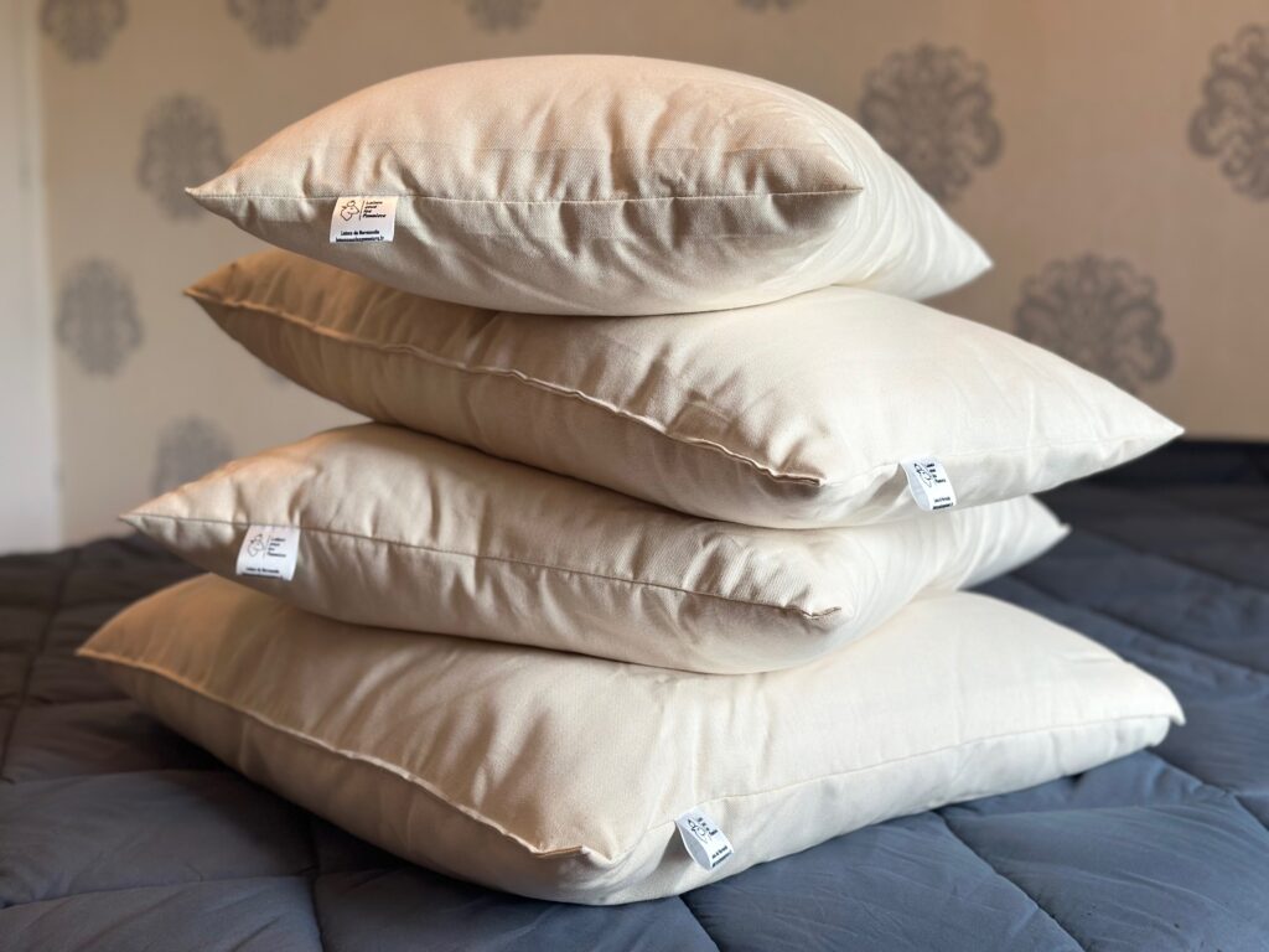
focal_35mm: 48
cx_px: 634
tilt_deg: -6.8
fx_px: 1760
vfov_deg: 30.3
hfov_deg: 39.7
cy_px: 476
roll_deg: +0.1
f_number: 1.78
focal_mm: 6.86
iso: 80
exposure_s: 1/100
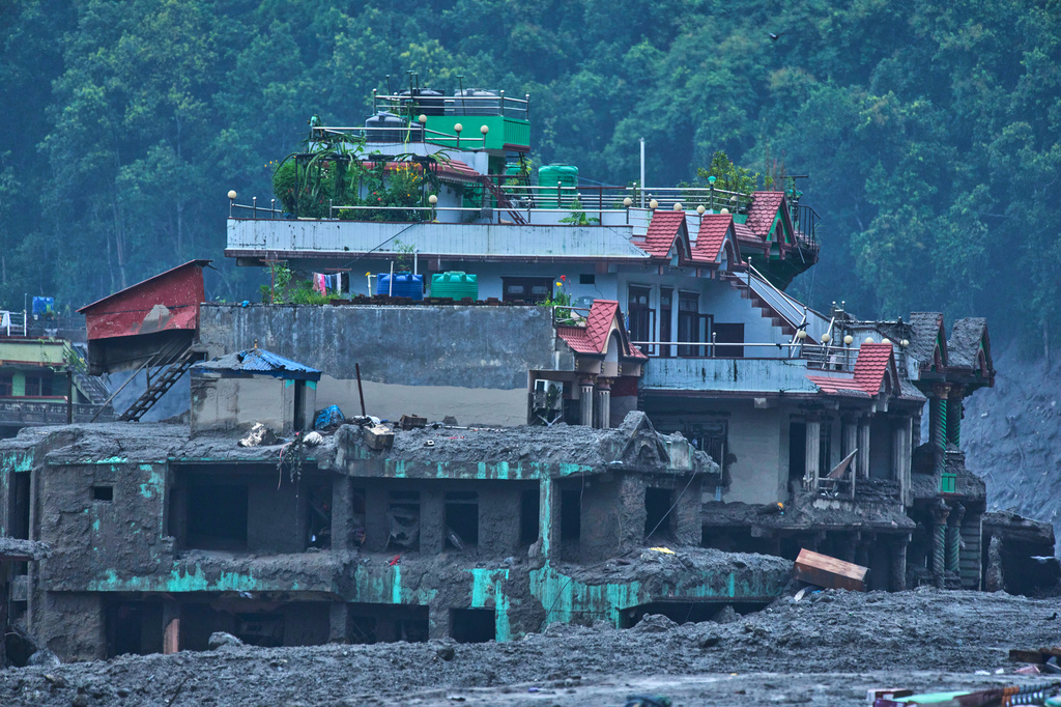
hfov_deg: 5.2
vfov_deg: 3.4
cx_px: 530
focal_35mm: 400
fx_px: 11784
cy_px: 354
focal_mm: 400
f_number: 5.6
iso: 1000
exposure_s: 1/400
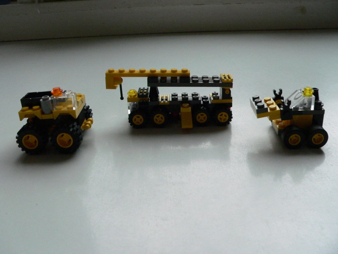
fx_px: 352
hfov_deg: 51.4
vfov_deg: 39.7
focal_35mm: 36
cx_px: 169
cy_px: 127
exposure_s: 1/160
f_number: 4
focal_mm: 6
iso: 400
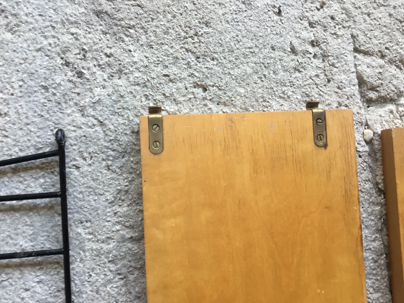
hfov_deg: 58.4
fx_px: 362
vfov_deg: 45.4
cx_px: 202
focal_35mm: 31
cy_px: 152
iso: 64
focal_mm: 3.3
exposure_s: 1/33
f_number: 2.4
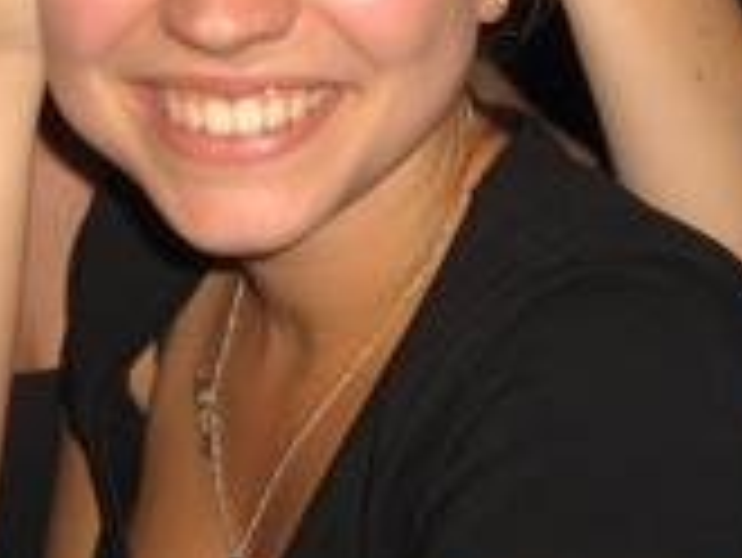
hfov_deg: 19.5
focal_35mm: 100
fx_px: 2145
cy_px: 122
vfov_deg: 14.7
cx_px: 211
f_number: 2.6
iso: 100
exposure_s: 1/60
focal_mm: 5.8
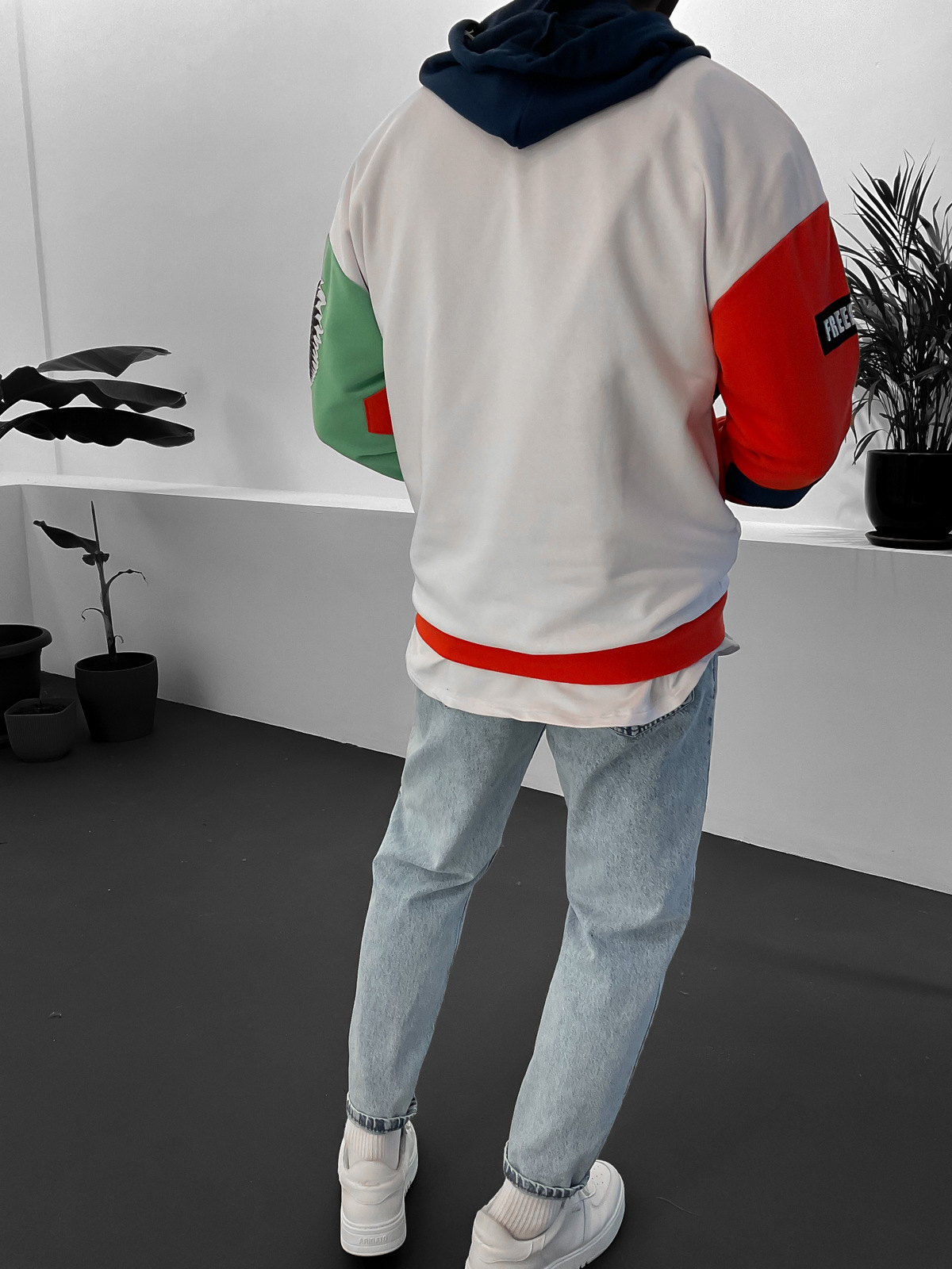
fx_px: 1063
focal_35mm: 29
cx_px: 476
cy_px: 634
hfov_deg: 48.2
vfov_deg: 61.7
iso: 50
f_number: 1.8
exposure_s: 1/100
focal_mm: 3
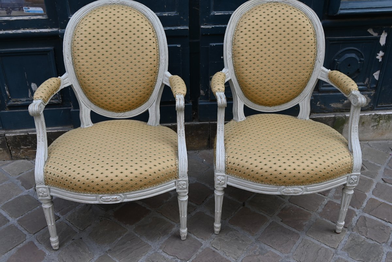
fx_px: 367
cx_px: 196
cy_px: 131
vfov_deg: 39.1
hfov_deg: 56.1
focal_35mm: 34
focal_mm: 22.5
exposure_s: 1/125
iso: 100
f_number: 5.6
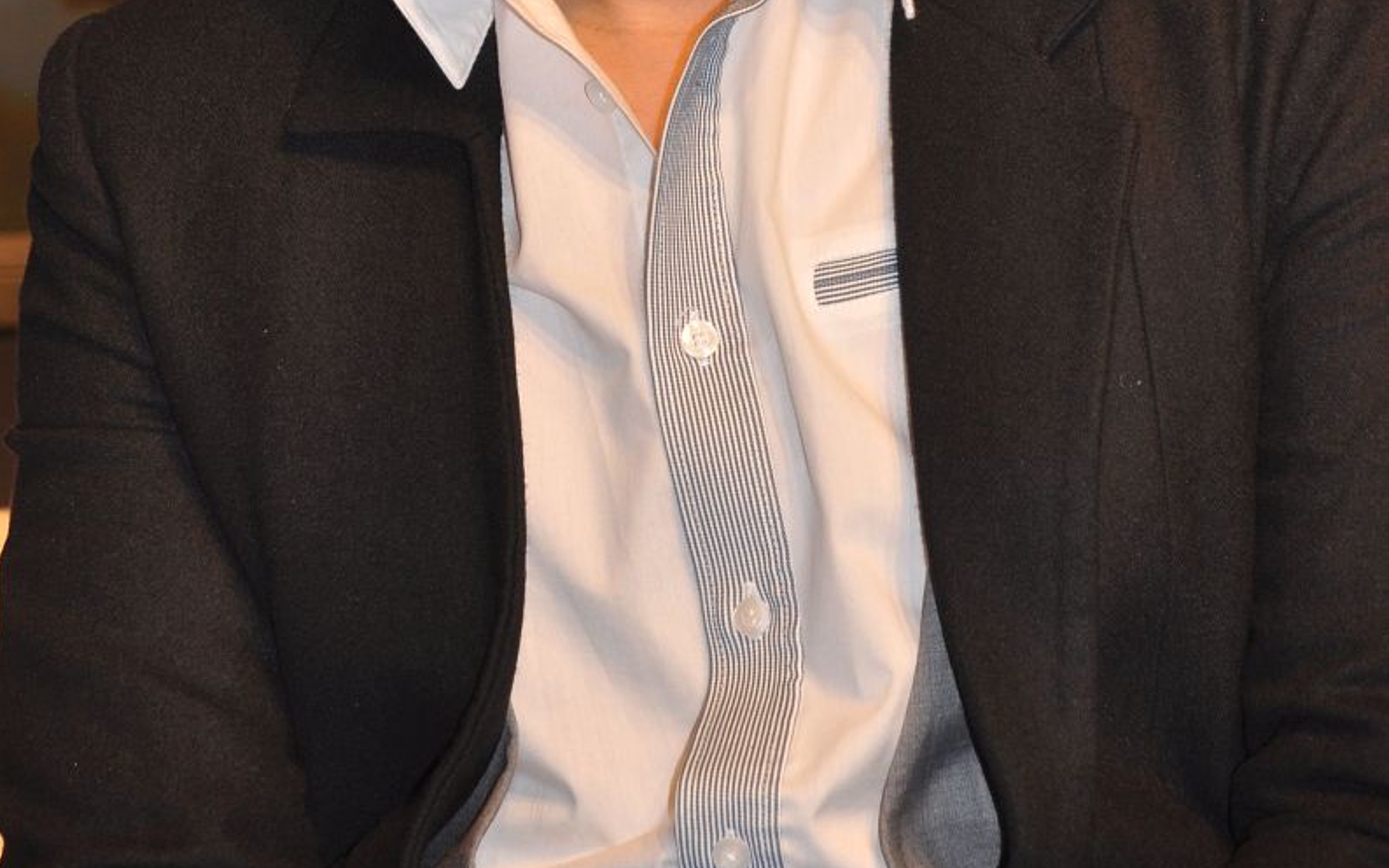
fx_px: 12671
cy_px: -91
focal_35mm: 335
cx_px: 694
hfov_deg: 6.3
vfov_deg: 3.9
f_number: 6.3
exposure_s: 1/125
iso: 200
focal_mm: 145
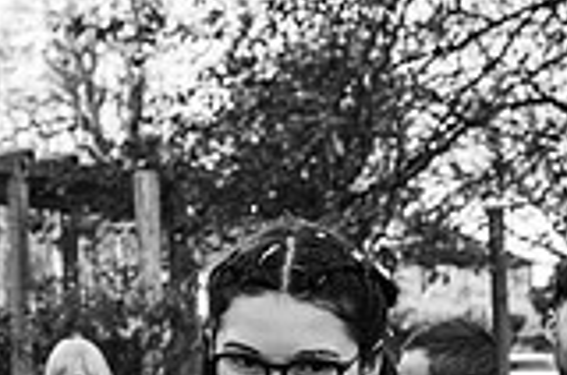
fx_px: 1713
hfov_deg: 17.7
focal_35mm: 109
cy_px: 471
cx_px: -156
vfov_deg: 12.2
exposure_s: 1/640
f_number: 4
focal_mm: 30
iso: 450
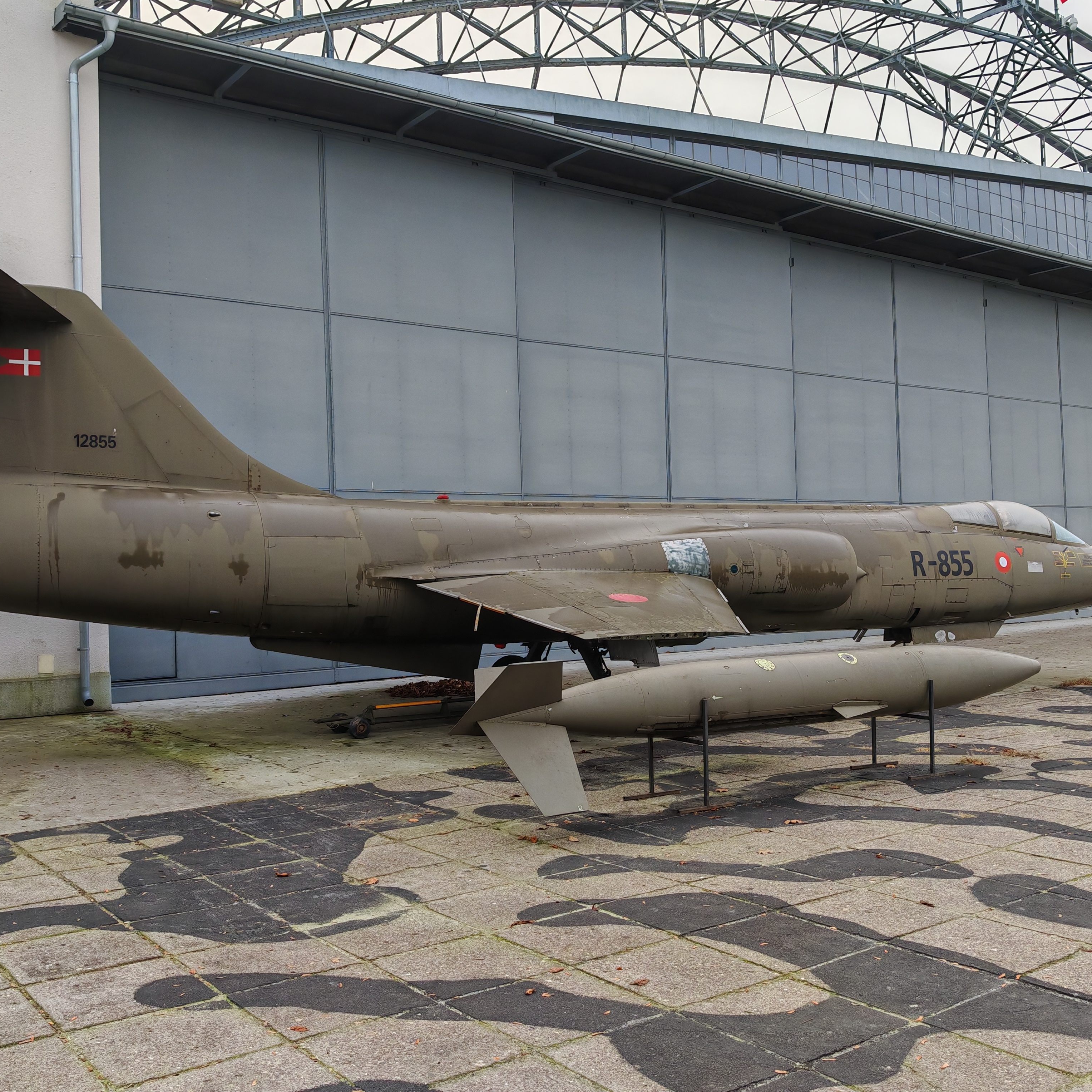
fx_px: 1142
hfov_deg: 51.1
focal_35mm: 32
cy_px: 543
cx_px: 535
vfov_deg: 51.1
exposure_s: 1/980
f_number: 2
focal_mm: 6.83
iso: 50
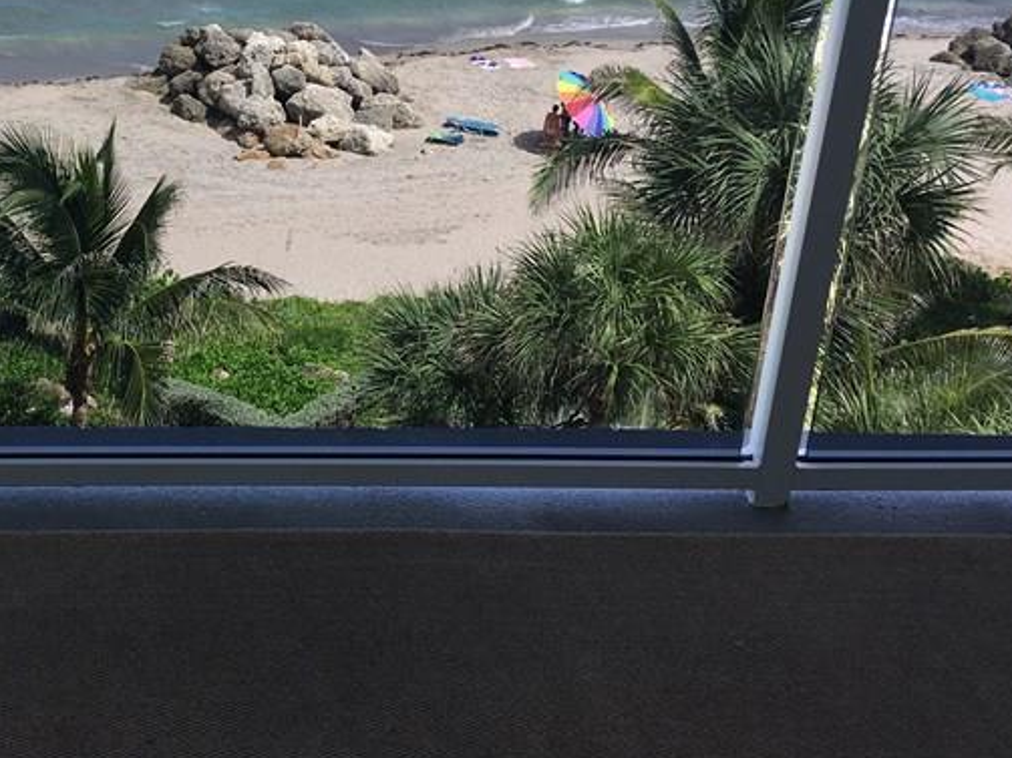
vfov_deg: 24.5
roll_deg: -1.5
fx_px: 1724
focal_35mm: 59
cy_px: 169
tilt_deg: -23.8
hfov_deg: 31.5
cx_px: 141
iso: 25
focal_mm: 4.15
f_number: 2.2
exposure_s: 1/499
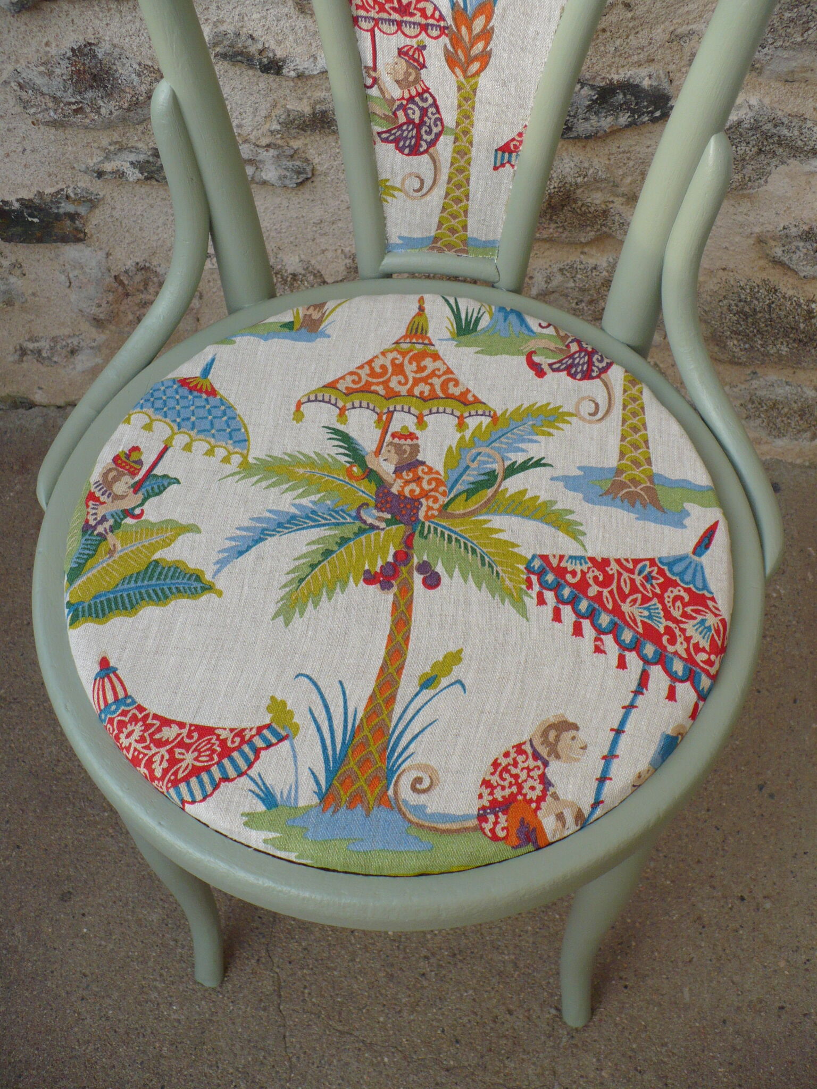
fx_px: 1164
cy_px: 544
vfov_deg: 50.1
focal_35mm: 37
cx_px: 408
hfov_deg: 38.7
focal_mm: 6.1
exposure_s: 1/250
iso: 100
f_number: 2.8
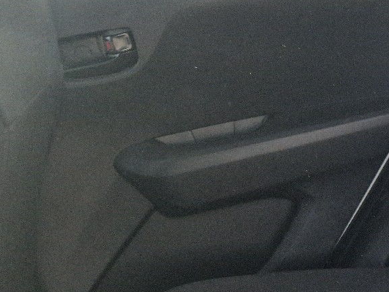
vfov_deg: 19.0
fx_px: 865
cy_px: 230
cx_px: 628
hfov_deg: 20.5
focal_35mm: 77
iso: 50
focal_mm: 5.4
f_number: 1.8
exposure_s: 1/50
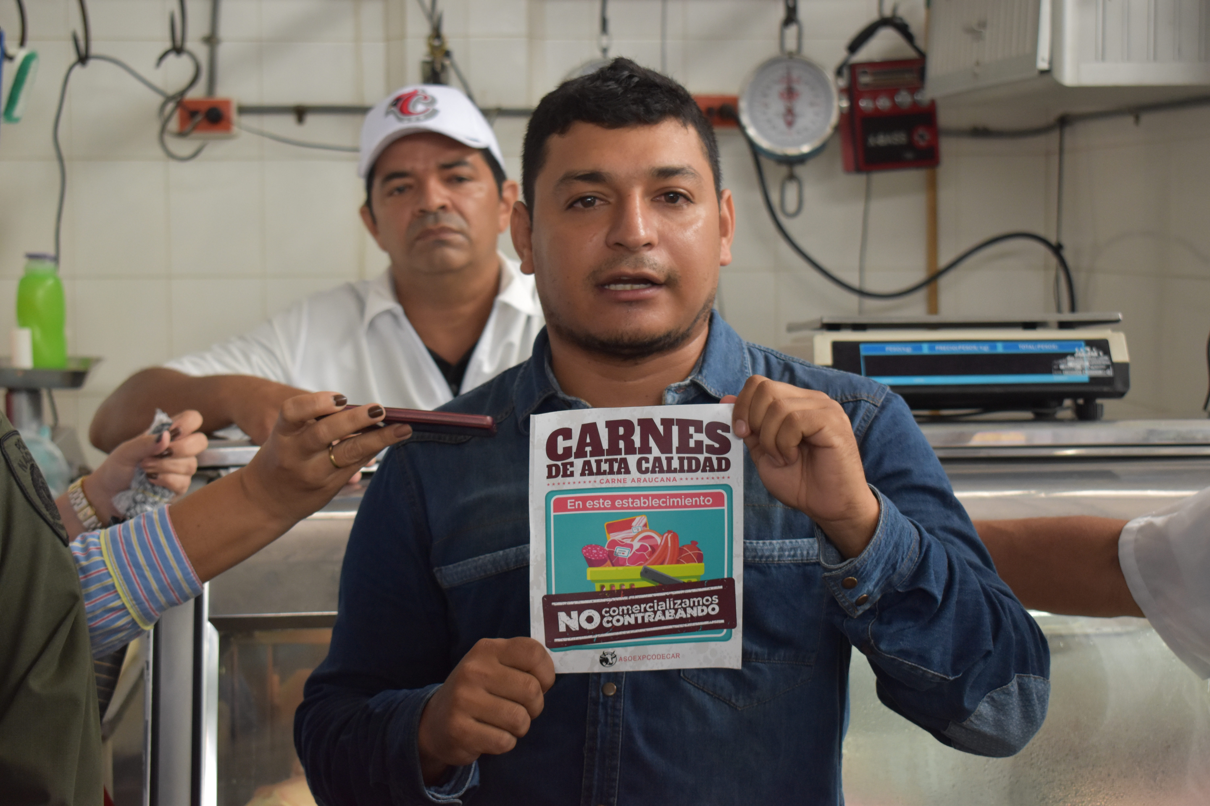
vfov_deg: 21.6
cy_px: 403
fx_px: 2117
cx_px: 605
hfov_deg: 31.9
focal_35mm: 63
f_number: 5
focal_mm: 42
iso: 1400
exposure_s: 1/60
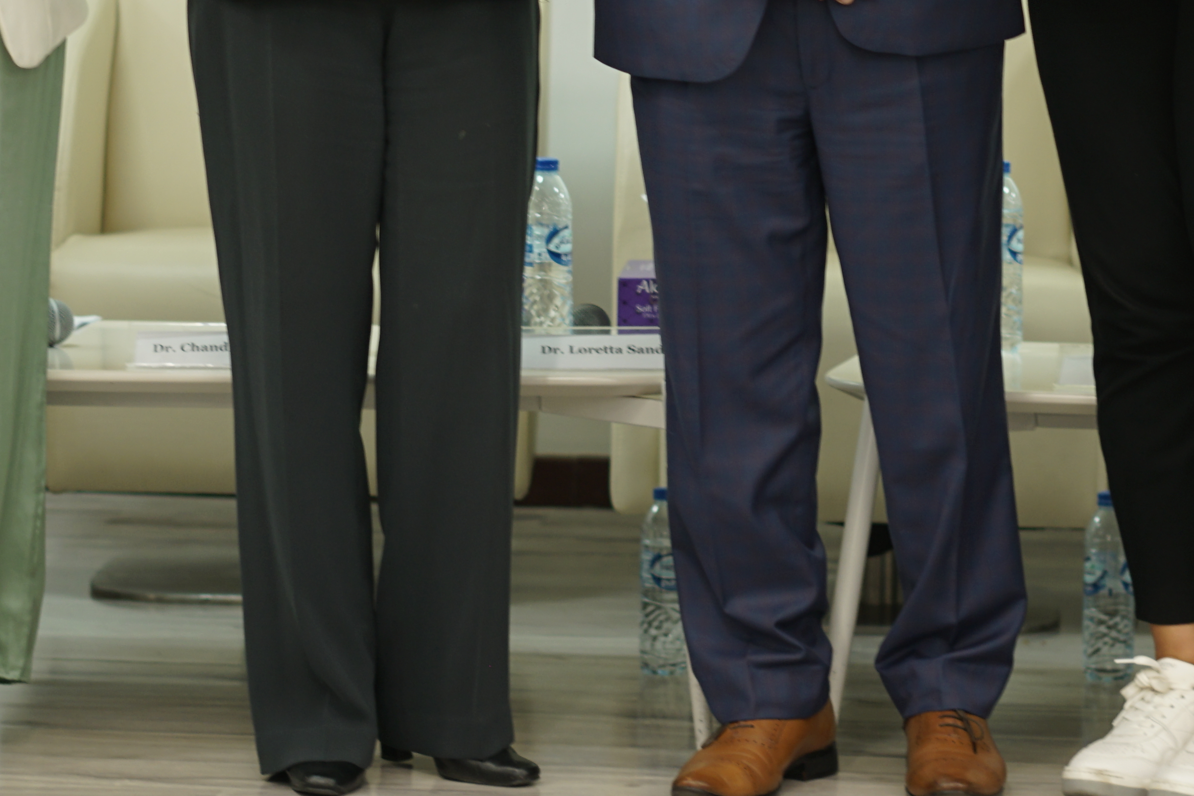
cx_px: 743
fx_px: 5407
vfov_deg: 8.4
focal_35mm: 163
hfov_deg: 12.6
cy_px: -45
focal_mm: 50
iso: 200
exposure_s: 1/100
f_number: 1.8
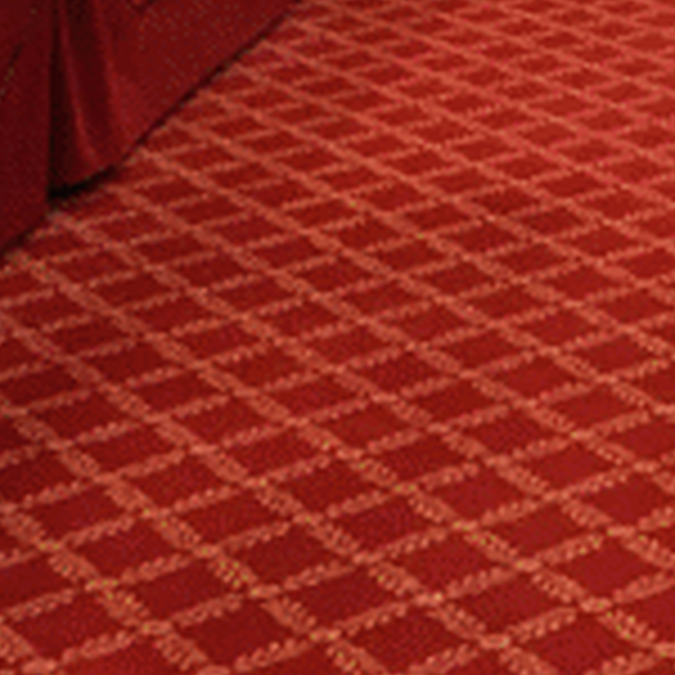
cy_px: -306
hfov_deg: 13.7
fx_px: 2758
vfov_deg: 13.3
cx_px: 700
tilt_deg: -6.4
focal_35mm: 125
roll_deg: +0.3
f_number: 2.2
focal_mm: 4.15
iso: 250
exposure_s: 1/25
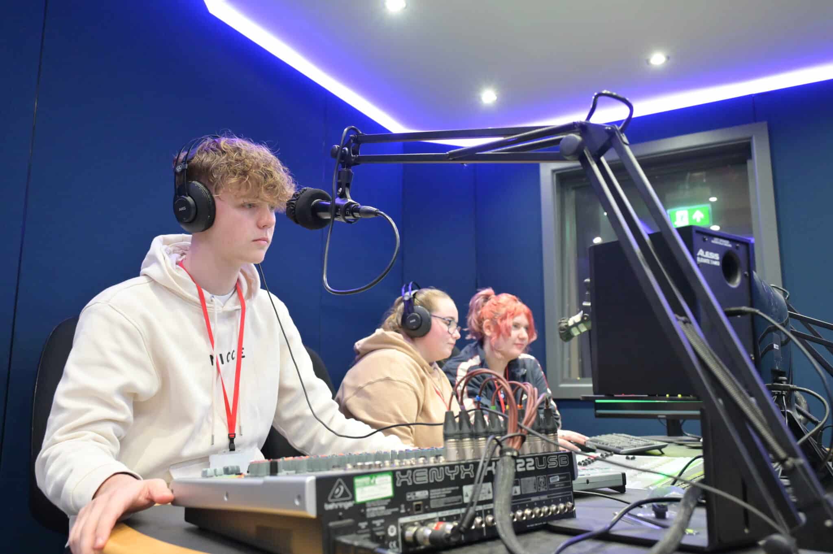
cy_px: 277
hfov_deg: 62.8
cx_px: 416
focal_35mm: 30
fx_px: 682
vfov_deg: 44.2
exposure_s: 1/125
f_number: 4.5
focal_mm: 29.5
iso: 5000
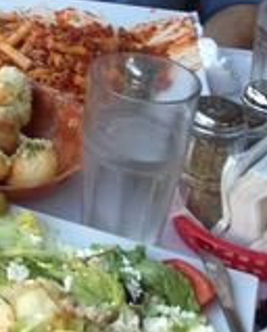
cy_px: -39
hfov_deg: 14.1
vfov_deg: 18.2
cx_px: -163
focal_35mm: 101
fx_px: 994
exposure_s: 1/60
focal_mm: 4.13
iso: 50
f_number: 2.4
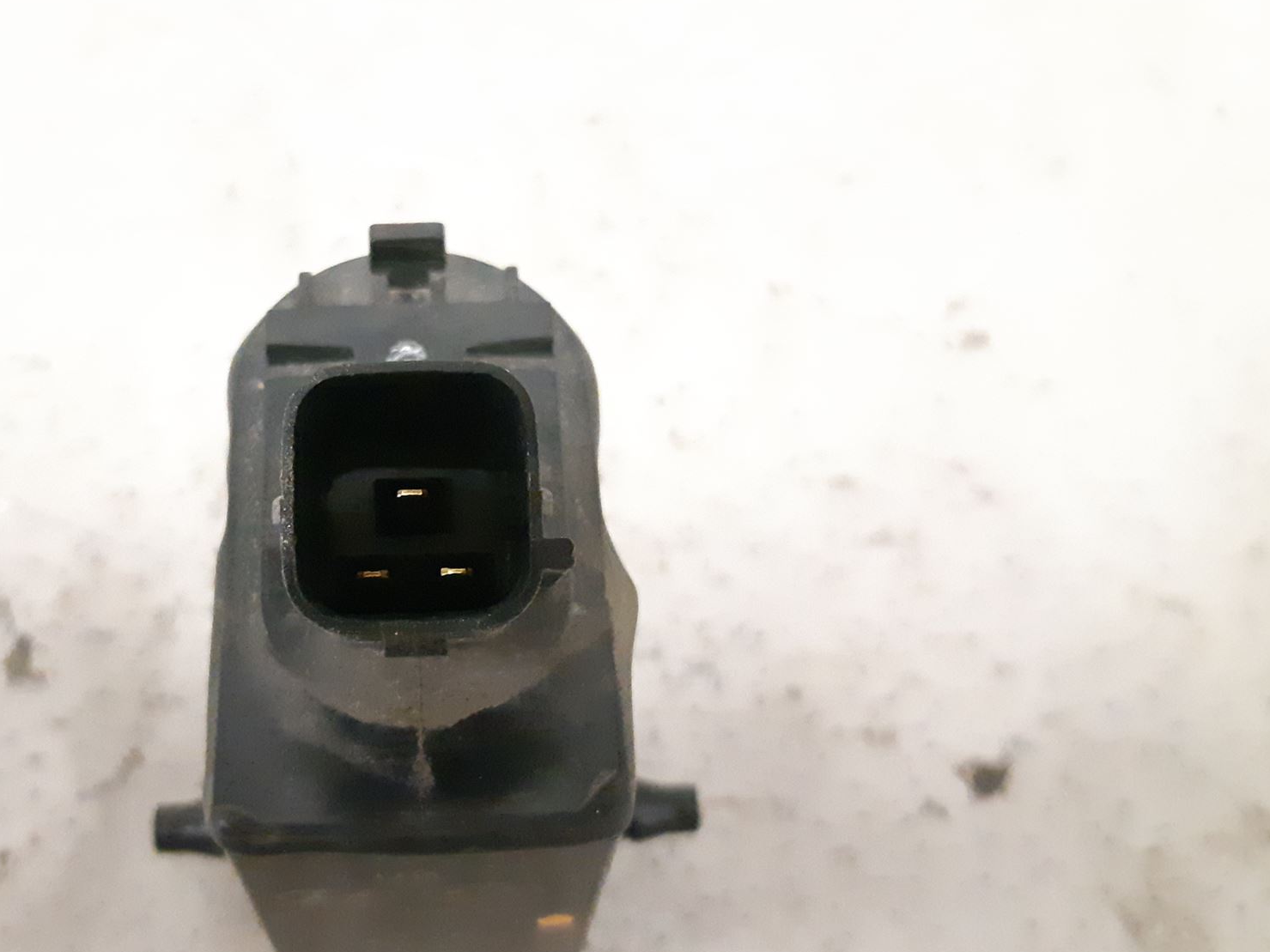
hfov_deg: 50.7
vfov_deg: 39.6
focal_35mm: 36
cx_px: 450
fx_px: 1321
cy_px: 498
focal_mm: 3.93
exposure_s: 1/100
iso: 800
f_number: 1.7
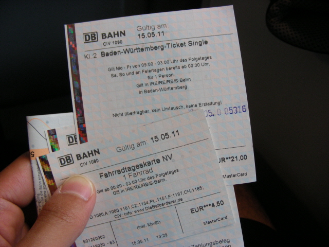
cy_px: 124
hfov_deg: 49.0
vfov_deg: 37.7
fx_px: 361
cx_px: 164
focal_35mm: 38
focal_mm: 6.3
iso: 141
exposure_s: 1/30.8
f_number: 3.5
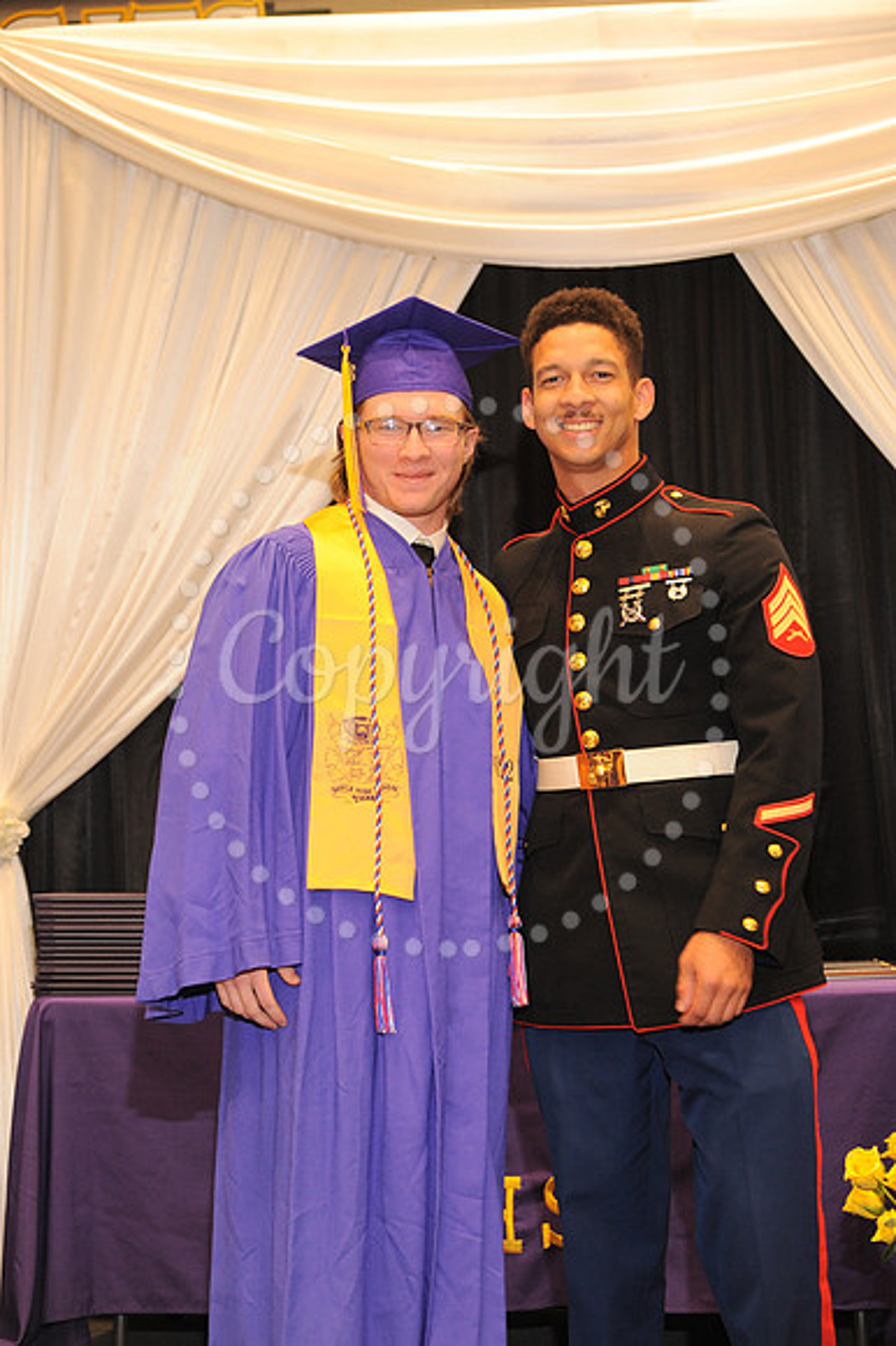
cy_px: 673
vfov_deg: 26.0
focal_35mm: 78
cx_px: 448
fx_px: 2915
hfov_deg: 17.5
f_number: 5.6
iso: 1250
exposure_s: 1/60
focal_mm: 78
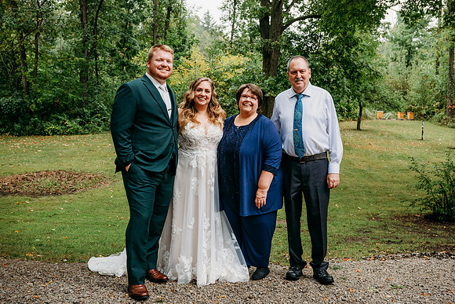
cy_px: 141
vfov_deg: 35.9
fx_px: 469
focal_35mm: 37
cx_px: 245
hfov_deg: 51.7
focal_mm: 34.5
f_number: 5
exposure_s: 1/400
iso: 200
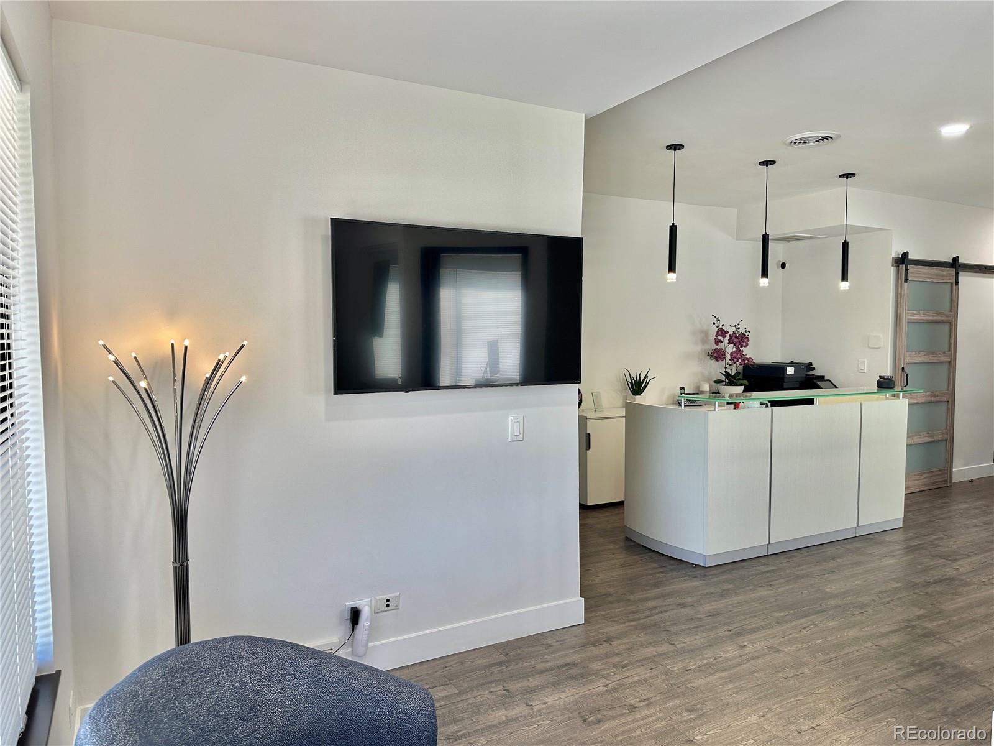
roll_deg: -0.2
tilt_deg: -3.6
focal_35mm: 24
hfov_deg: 71.6
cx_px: 497
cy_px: 373
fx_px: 689
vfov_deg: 56.8
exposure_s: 1/120
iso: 100
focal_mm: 6.86
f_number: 1.78
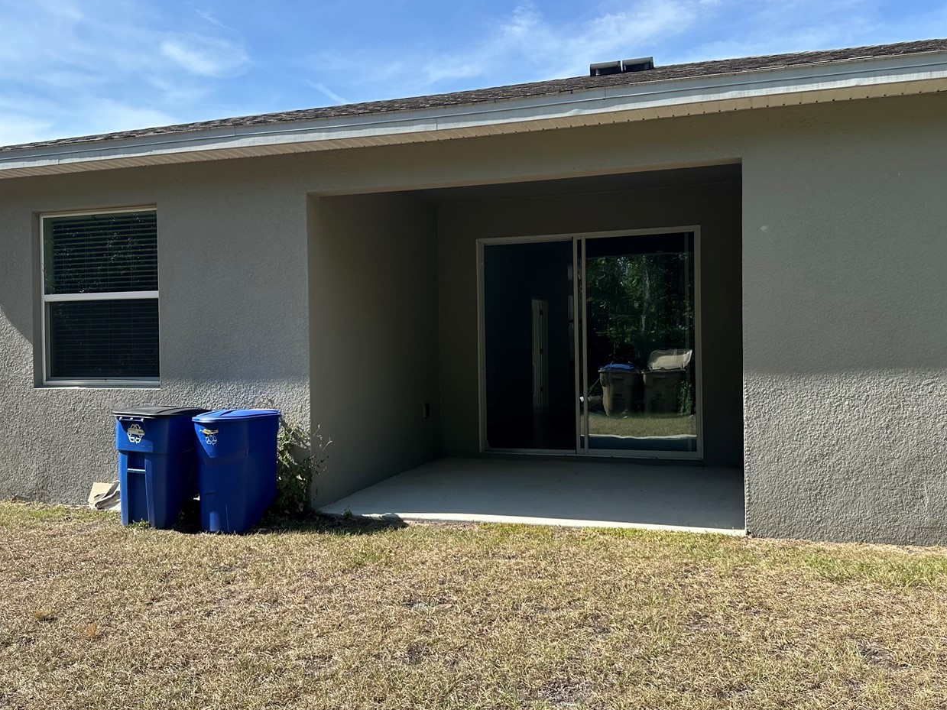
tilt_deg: +0.1
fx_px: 848
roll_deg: +0.8
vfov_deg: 45.4
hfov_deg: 58.4
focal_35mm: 31
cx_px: 475
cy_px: 361
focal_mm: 6.86
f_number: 1.78
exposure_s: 1/2203
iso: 80
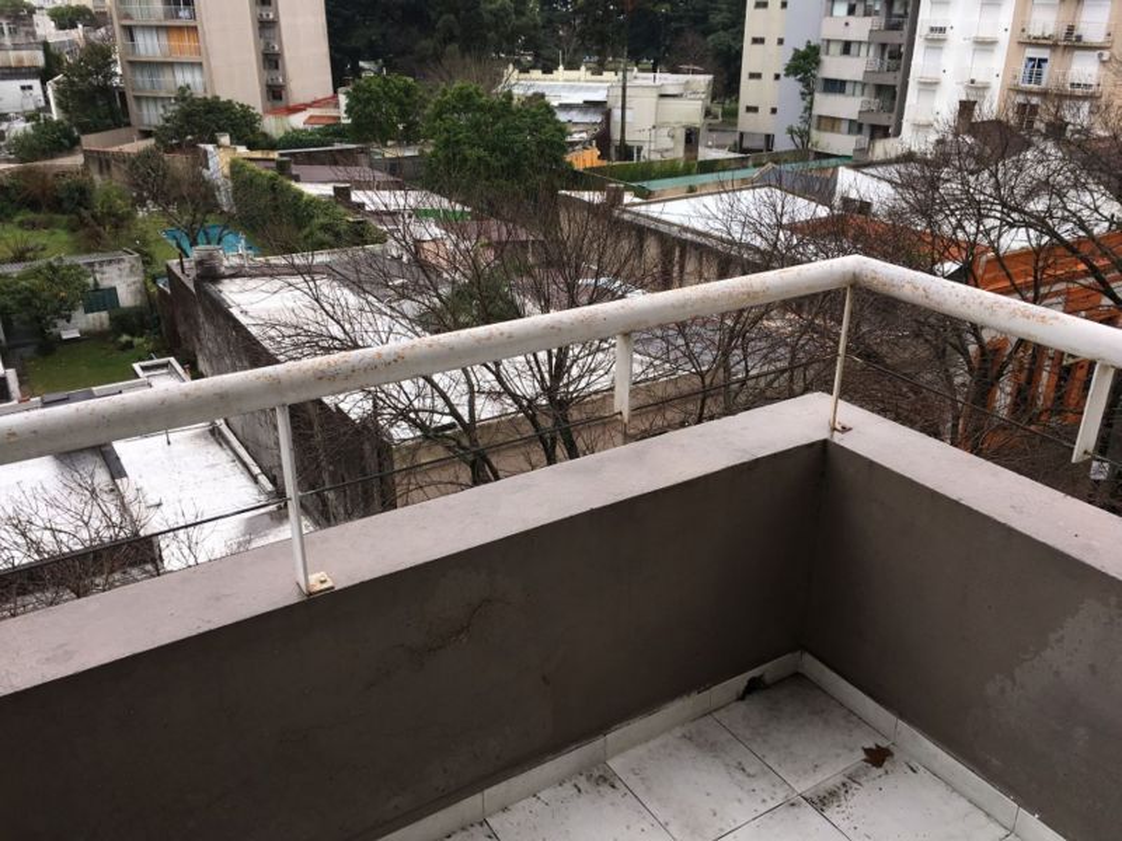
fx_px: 940
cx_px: 561
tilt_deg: -24.3
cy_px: 420
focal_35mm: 29
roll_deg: +0.0
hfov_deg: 61.7
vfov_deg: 48.2
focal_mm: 4.15
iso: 25
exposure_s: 1/107
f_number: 2.2
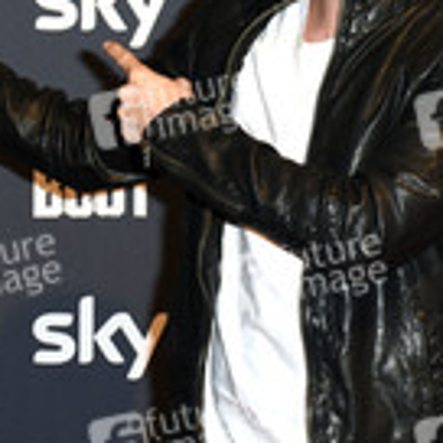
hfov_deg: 9.8
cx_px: 217
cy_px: 192
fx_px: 2577
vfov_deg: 9.8
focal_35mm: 178
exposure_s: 1/160
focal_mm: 42
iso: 640
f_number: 6.3
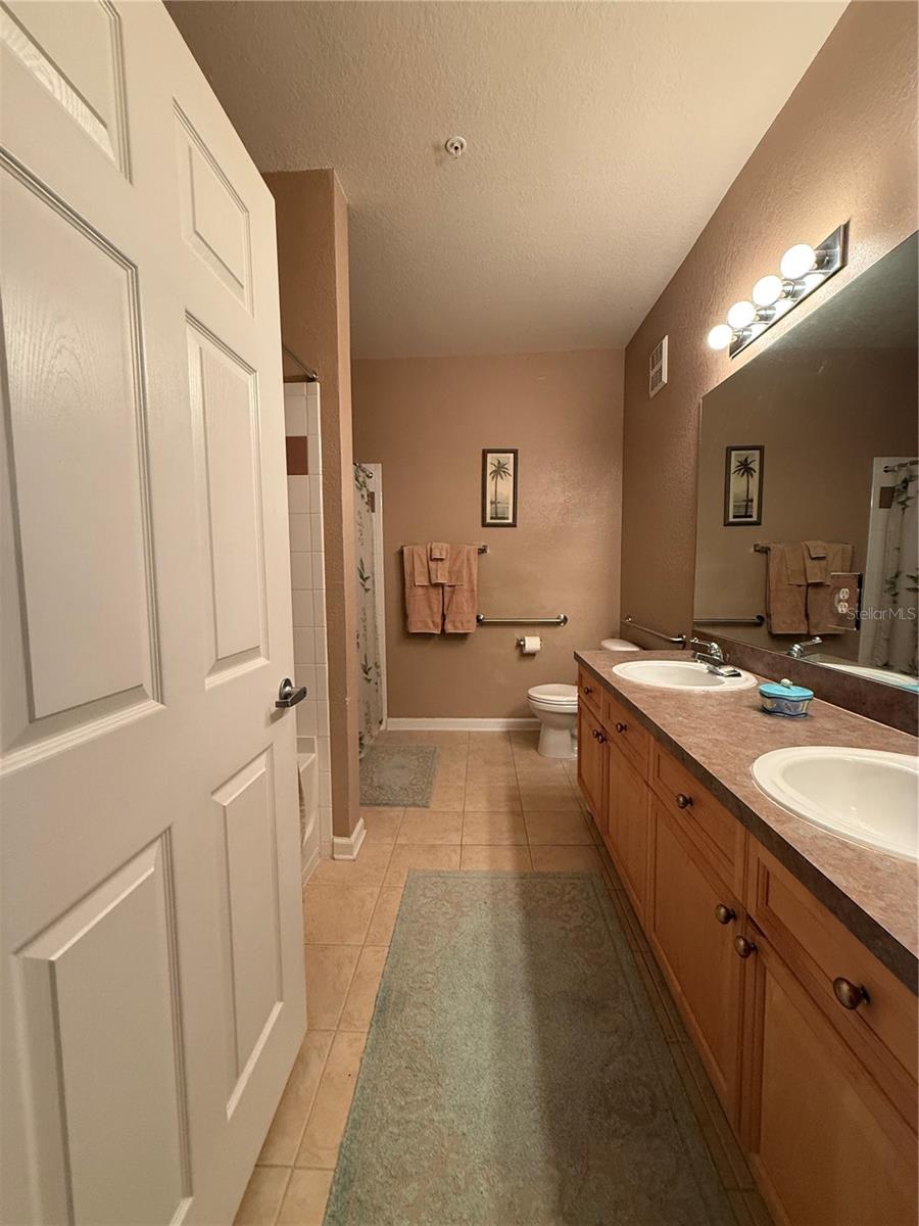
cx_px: 460
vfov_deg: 102.1
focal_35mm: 14
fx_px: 496
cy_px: 613
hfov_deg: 85.7
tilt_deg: -3.6
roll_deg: +0.6
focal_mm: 2.22
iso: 400
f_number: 2.2
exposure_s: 1/60
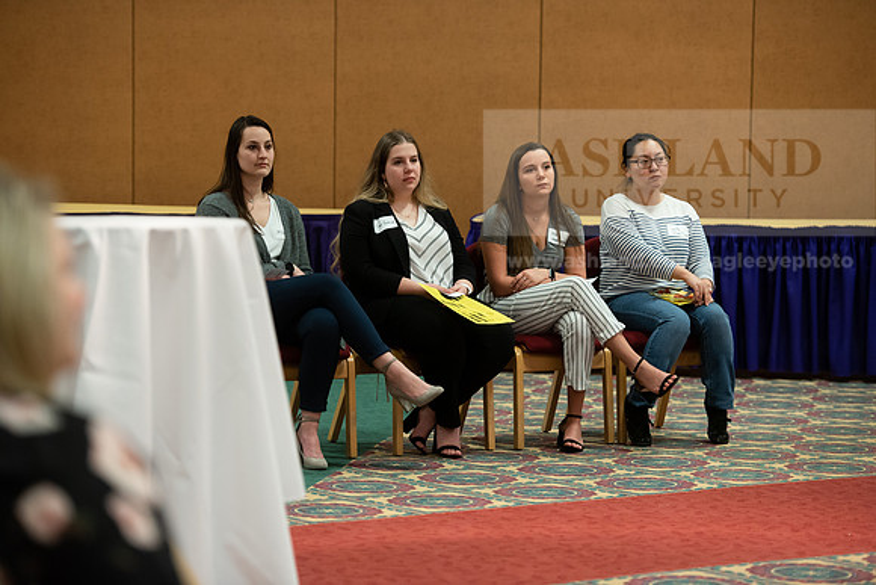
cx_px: 438
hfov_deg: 16.8
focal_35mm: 122
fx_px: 2969
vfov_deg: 11.2
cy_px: 292
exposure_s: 1/200
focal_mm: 122
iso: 2000
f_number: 3.2
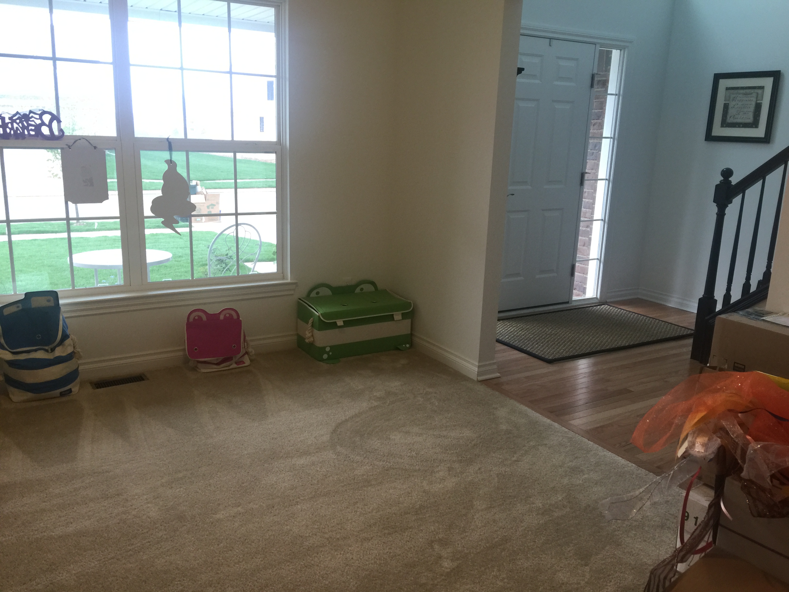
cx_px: 394
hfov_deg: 61.7
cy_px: 296
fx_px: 661
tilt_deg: -13.0
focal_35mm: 29
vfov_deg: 48.2
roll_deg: -2.6
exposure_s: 1/15
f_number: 2.2
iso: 64
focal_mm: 4.15
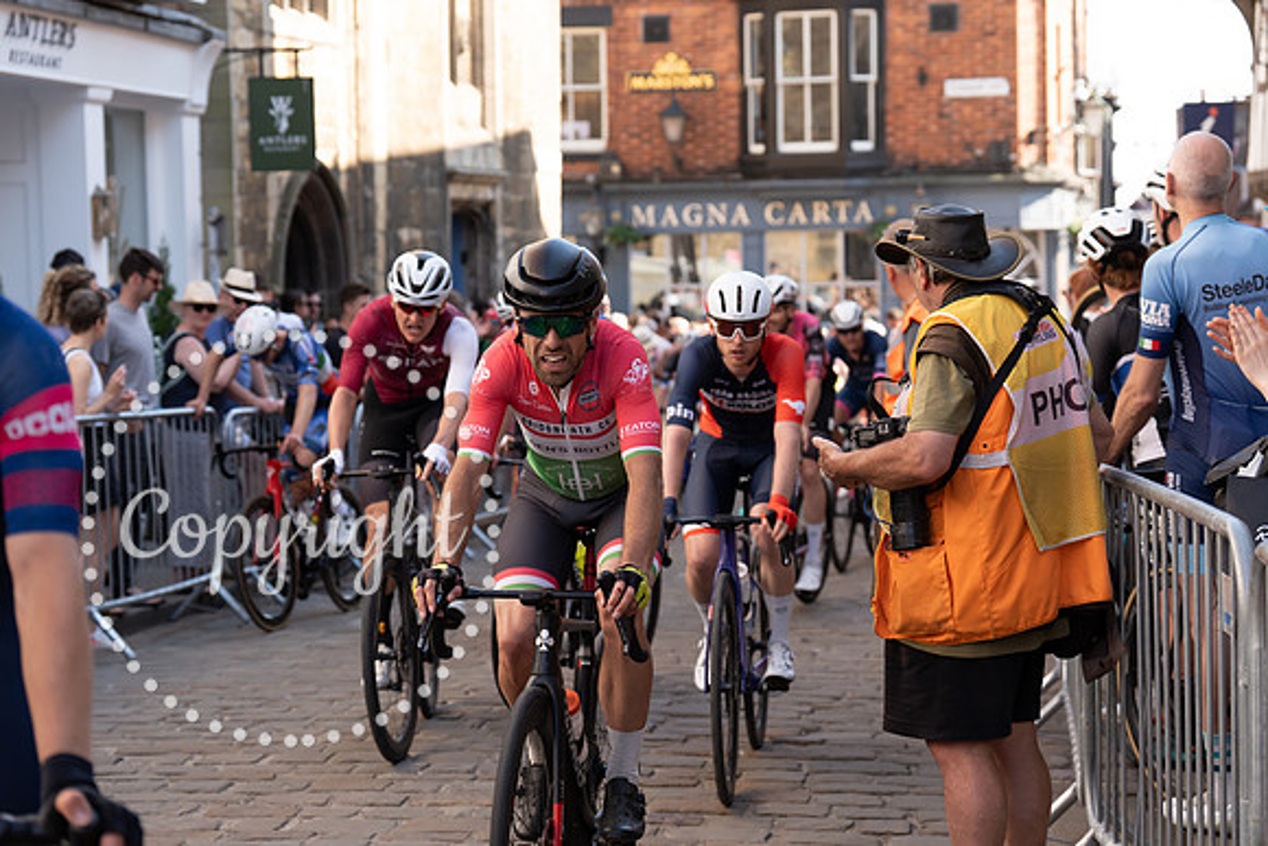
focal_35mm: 70
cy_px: 423
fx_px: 2466
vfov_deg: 19.5
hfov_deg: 28.8
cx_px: 634
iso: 640
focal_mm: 70
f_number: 4
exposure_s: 1/1000
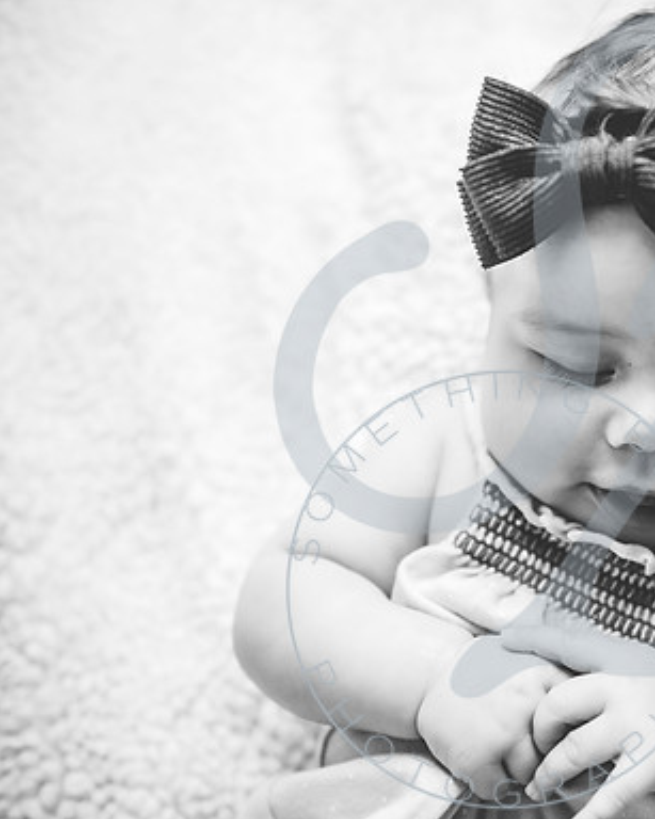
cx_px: 630
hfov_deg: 25.9
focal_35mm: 56
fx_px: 1358
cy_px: 411
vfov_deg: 33.6
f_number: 2.8
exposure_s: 1/250
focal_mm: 38
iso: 100
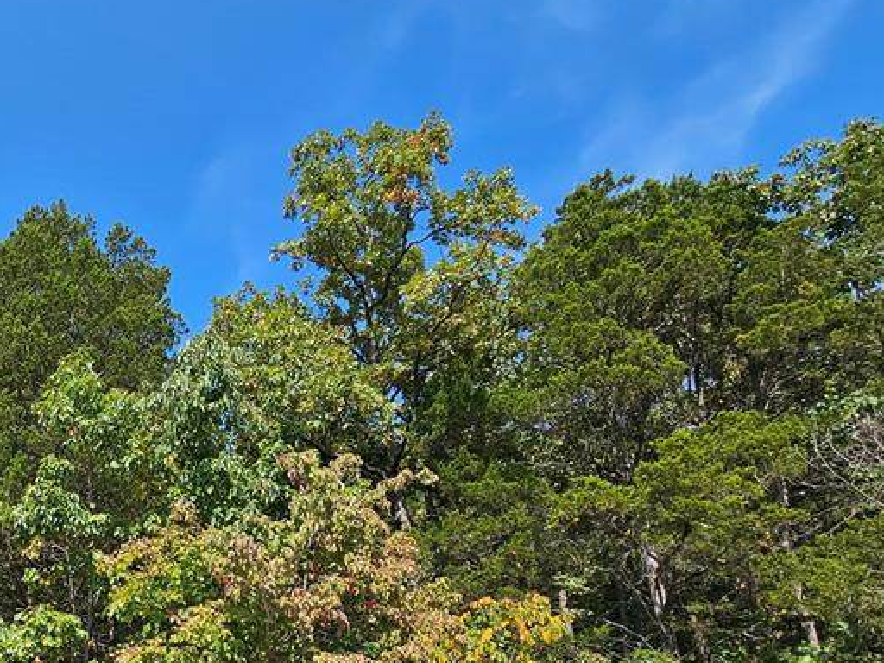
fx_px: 664
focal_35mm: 26
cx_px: 47
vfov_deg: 49.1
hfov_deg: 55.6
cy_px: 556
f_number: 2.2
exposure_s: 1/2128
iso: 50
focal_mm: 2.2
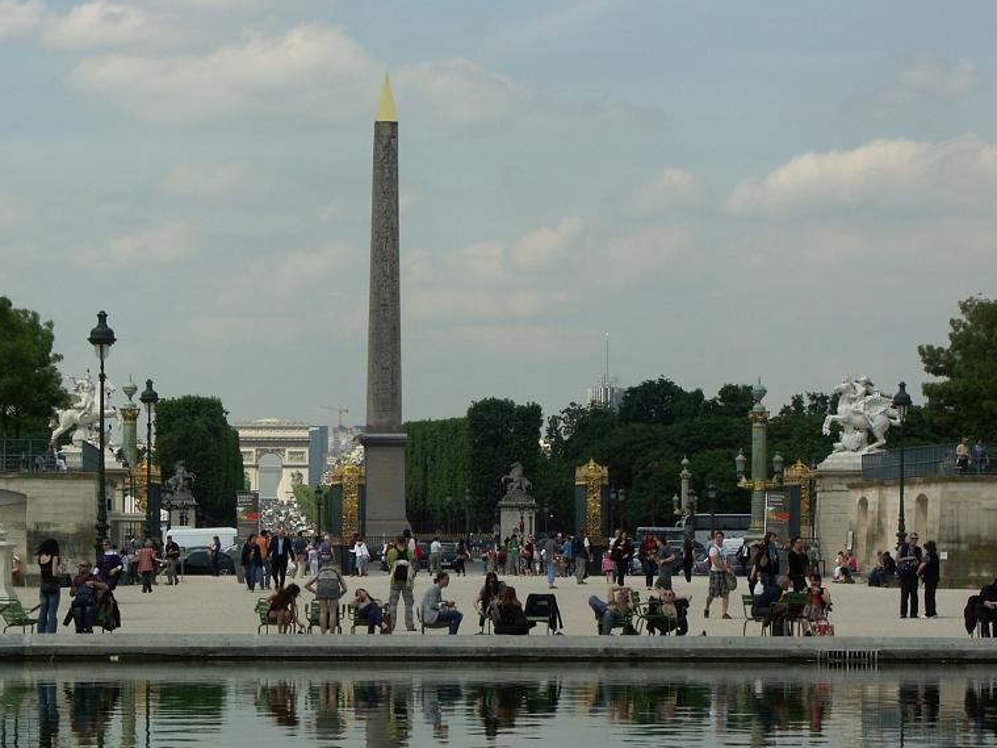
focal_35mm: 143
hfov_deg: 13.8
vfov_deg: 10.4
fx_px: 4118
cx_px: 369
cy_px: 500
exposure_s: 1/400
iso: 64
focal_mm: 27.13
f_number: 7.1
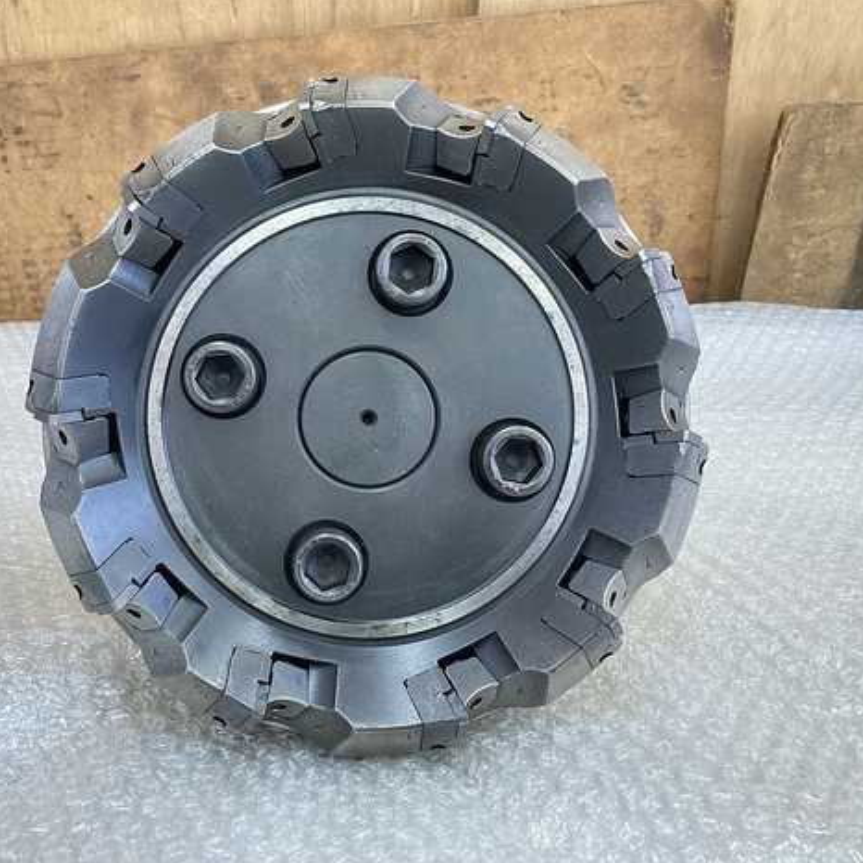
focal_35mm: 34
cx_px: 348
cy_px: 437
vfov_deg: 48.4
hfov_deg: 48.2
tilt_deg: -24.7
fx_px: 959
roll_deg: -0.6
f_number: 1.8
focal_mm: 3.99
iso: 320
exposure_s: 1/40
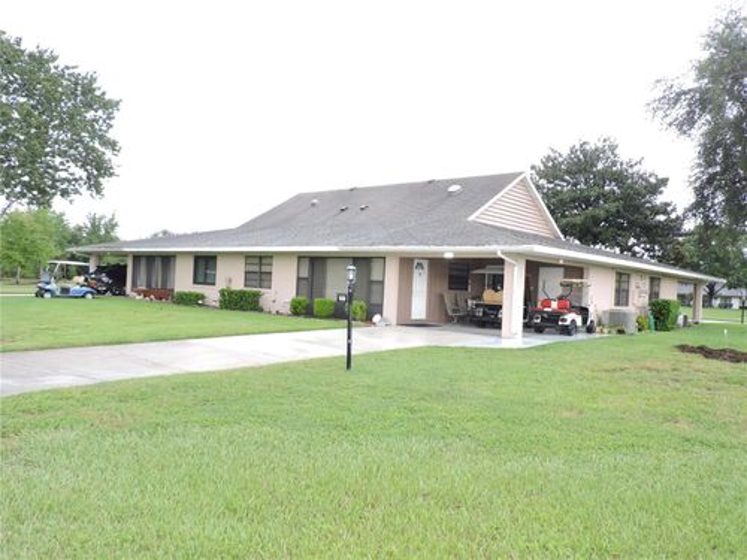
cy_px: 280
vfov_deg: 49.7
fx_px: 604
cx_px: 374
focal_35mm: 28
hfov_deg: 63.4
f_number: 3.1
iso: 220
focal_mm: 5
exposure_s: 1/160
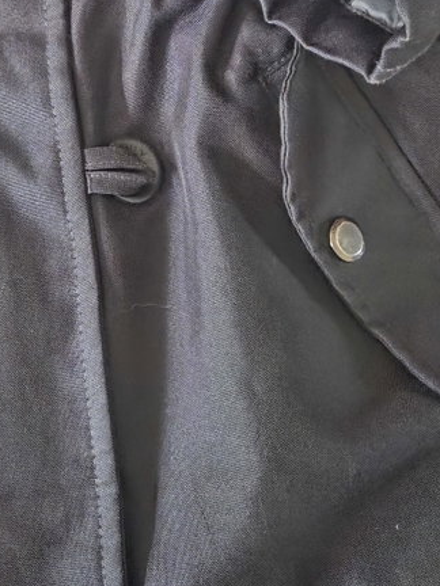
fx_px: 1491
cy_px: -36
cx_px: -65
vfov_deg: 21.3
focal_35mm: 88
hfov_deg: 16.2
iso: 2000
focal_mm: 5.4
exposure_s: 1/20
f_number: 1.8
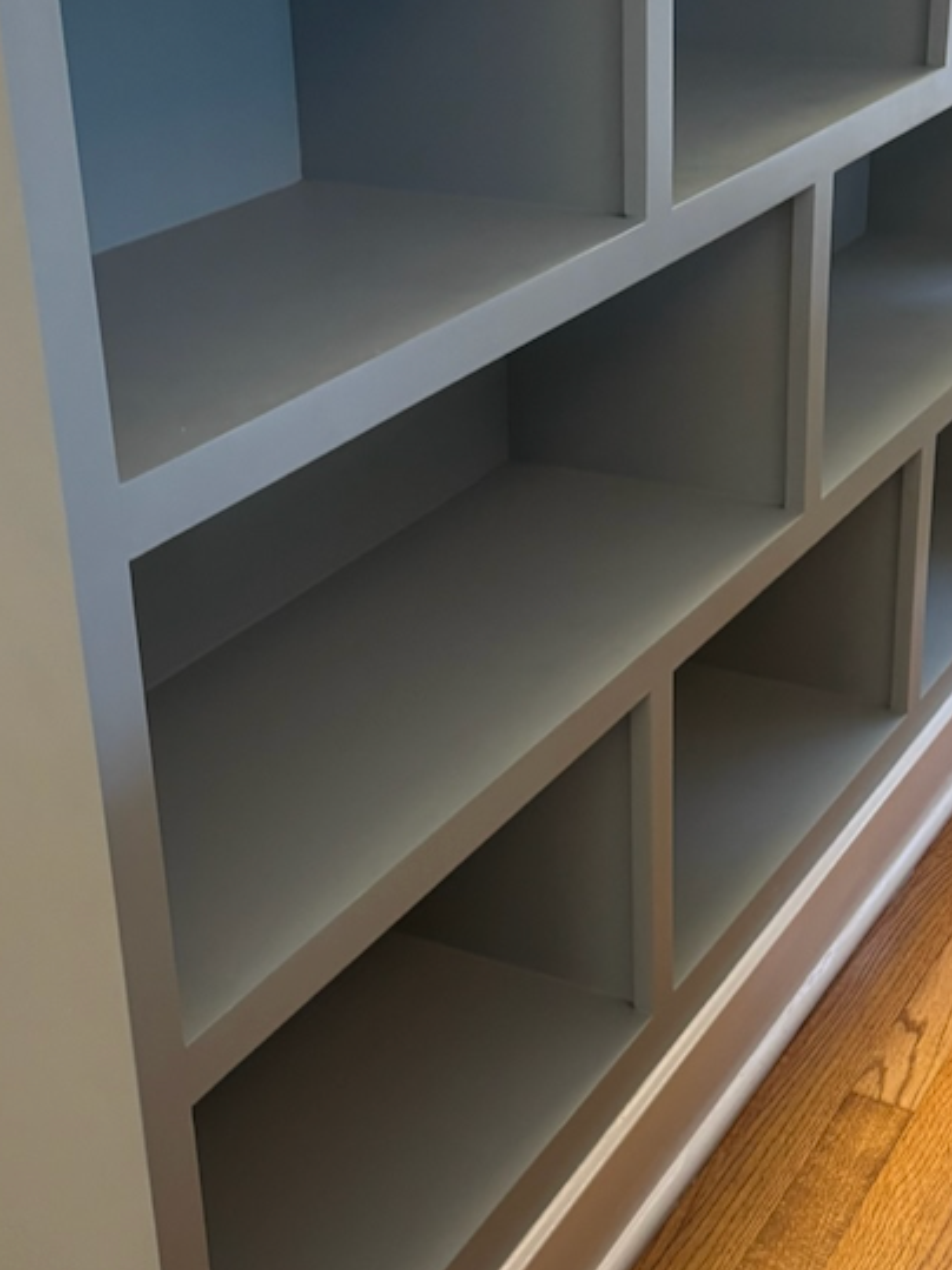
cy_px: 596
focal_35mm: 57
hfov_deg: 25.6
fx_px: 2091
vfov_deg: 33.8
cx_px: 474
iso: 640
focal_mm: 6.76
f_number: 1.78
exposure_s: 1/40
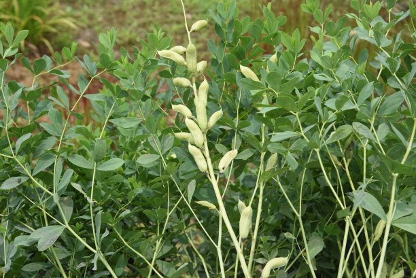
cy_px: 139
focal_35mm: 82
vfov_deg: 16.7
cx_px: 208
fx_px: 948
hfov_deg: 24.7
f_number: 9
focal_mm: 82
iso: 400
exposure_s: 1/400
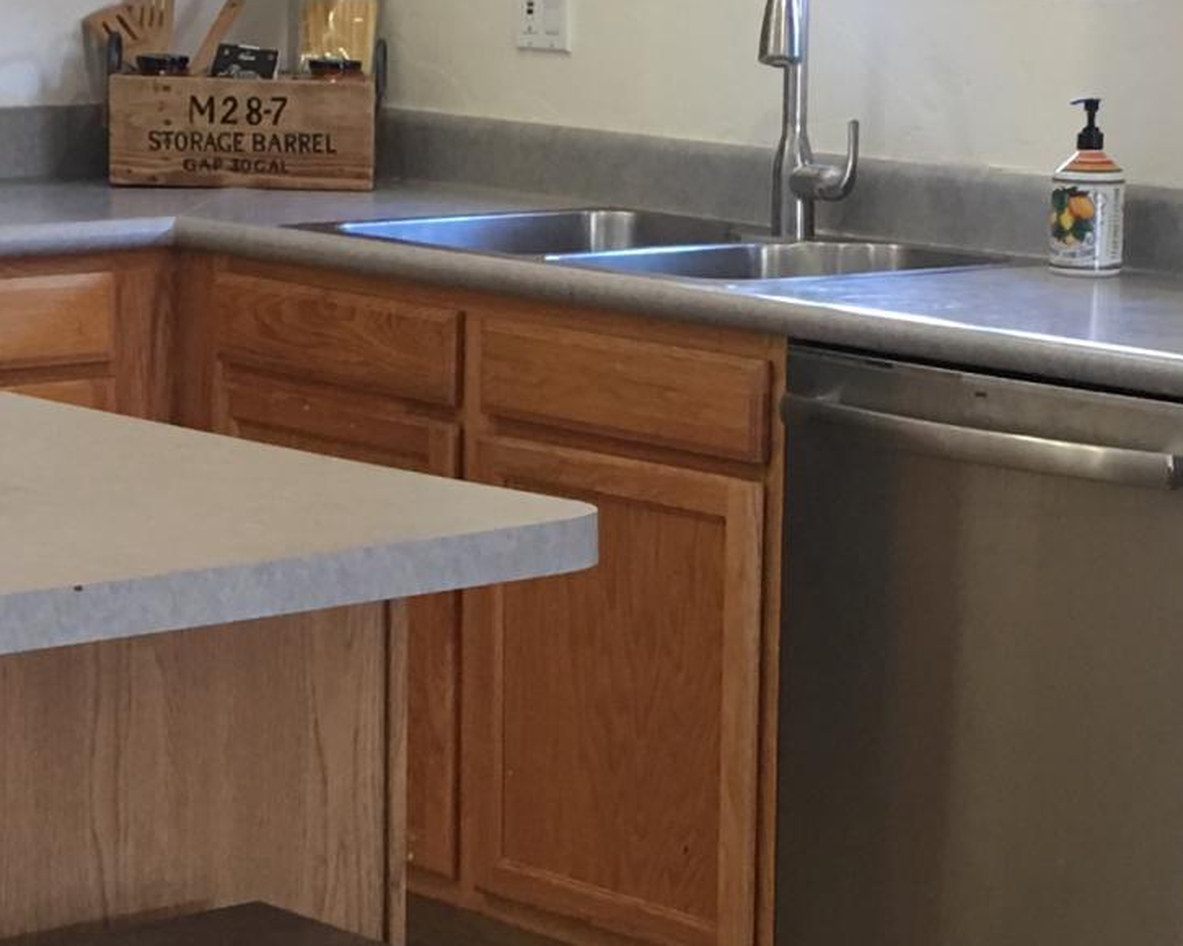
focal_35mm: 117
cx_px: 644
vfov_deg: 13.1
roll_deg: -1.1
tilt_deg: -9.8
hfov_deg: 16.4
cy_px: 681
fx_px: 4097
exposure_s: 1/15
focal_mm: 4.15
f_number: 2.2
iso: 40
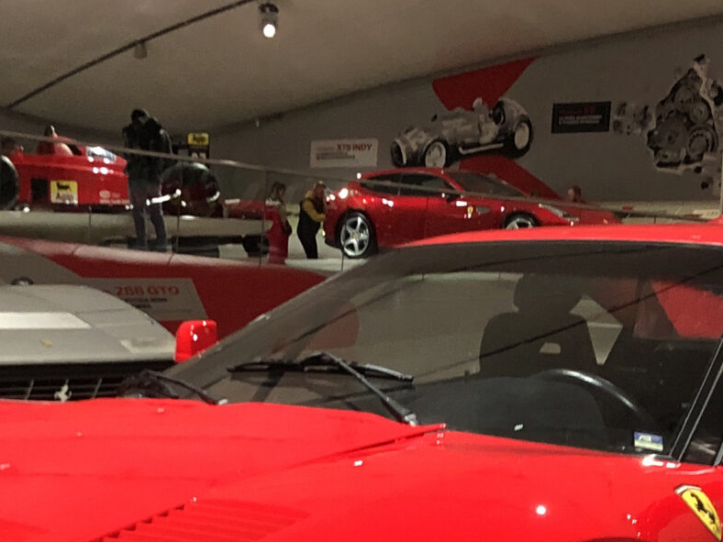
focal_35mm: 91
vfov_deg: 15.8
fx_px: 1901
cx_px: 375
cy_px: 605
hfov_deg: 21.5
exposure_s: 1/17
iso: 80
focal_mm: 4
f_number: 1.8
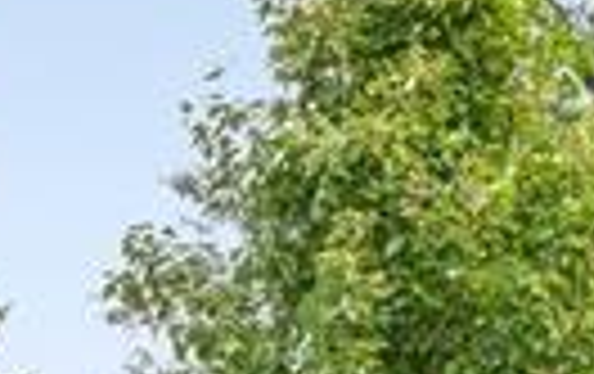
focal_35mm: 150
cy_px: 892
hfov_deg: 13.0
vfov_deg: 8.1
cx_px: -351
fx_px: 2432
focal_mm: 19
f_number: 14
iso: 400
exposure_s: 1/50
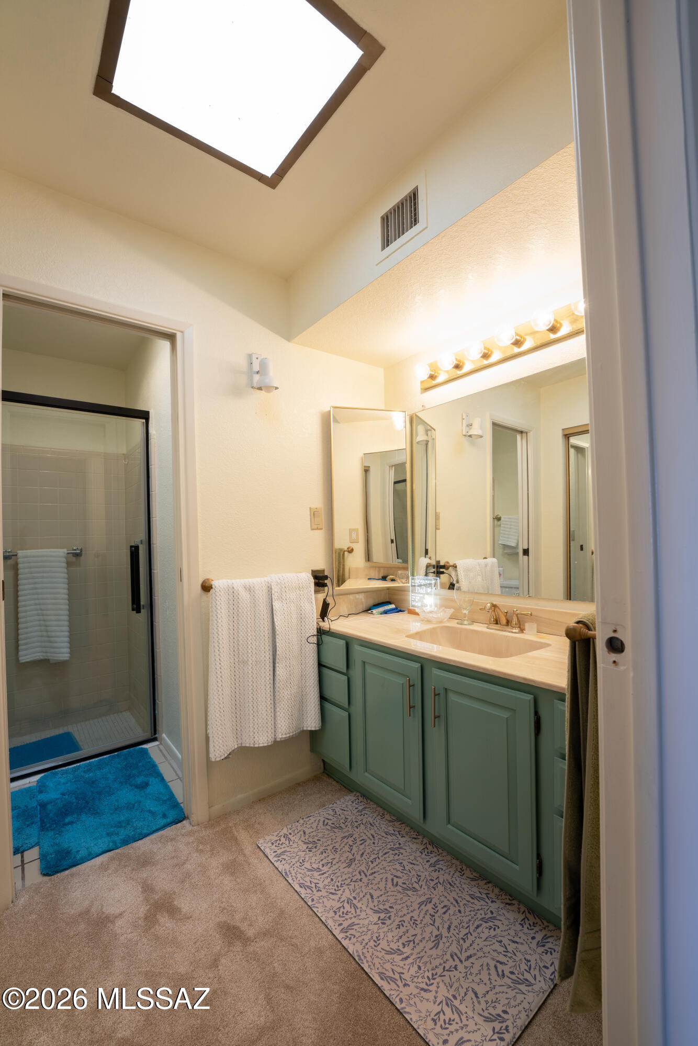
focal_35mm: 15
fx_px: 427
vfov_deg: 101.5
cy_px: 523
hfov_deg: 78.5
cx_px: 349
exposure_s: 1/3
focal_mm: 14.7
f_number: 7.1
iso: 100
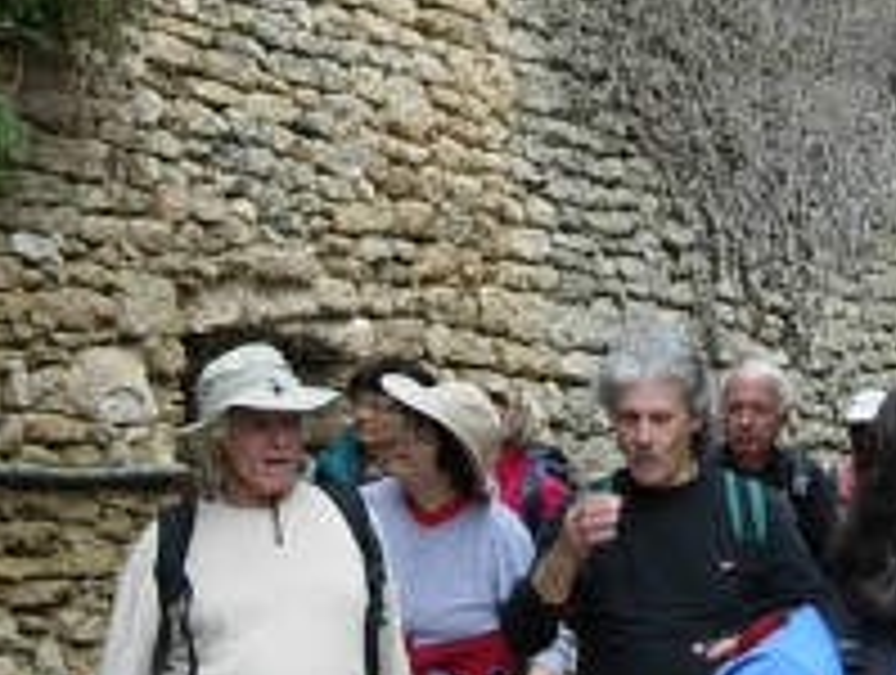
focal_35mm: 122
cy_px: 234
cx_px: 491
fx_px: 3164
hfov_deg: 16.1
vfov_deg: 12.2
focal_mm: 7.8
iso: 64
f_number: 2.8
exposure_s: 1/304
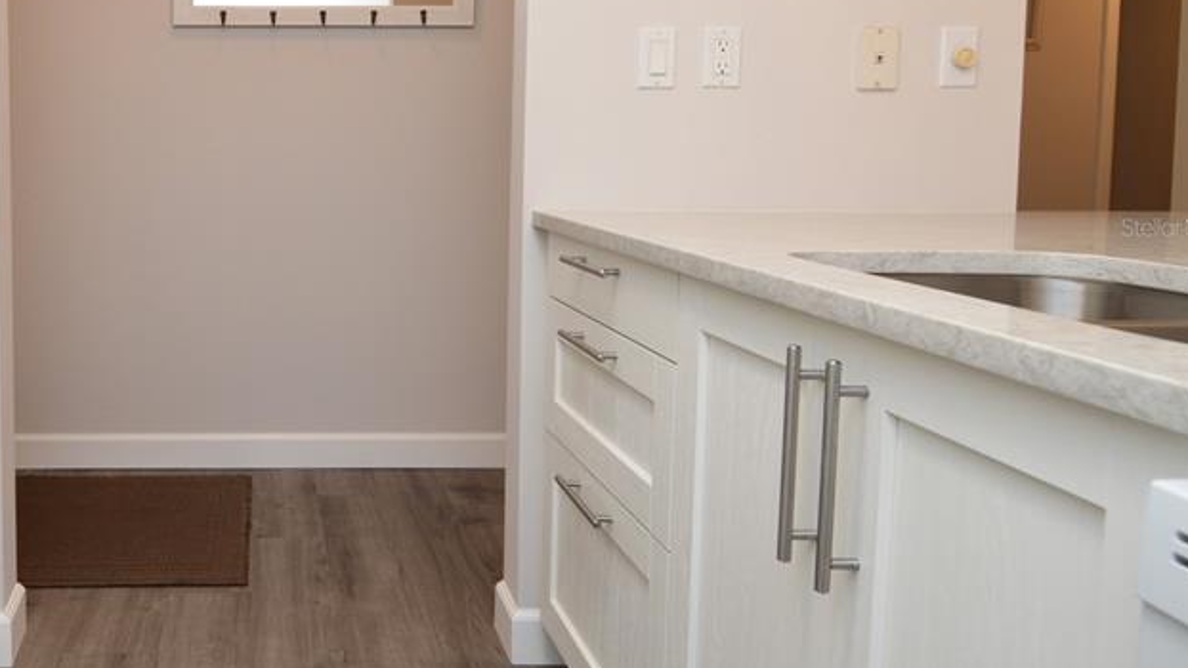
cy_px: 227
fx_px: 977
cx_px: 252
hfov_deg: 58.3
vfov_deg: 37.4
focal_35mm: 31
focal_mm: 12
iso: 400
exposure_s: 1/60
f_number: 4
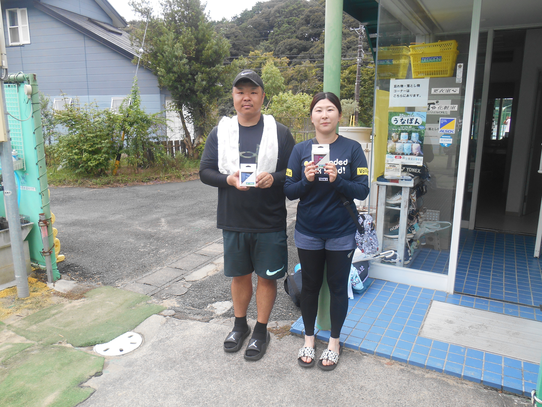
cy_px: 204
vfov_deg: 53.1
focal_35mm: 26
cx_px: 271
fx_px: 407
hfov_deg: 67.3
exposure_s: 1/40
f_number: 3.4
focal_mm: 4.7
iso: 80
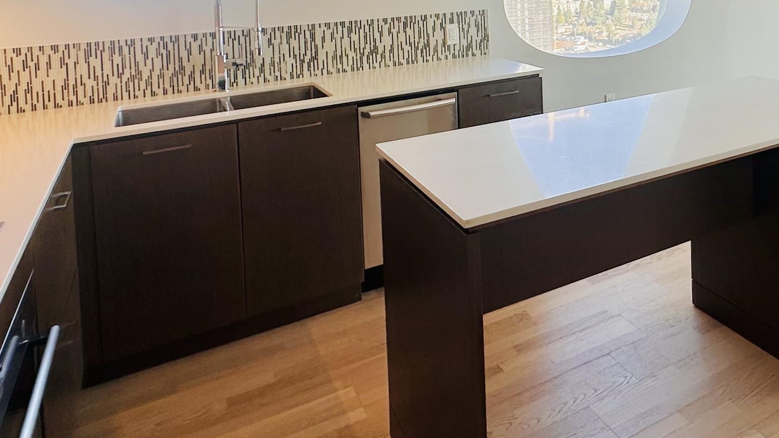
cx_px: 592
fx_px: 661
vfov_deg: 32.9
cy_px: -26
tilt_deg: -1.2
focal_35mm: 32
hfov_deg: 57.6
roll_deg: +1.9
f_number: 2.2
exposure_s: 1/152
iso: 40
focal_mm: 2.22
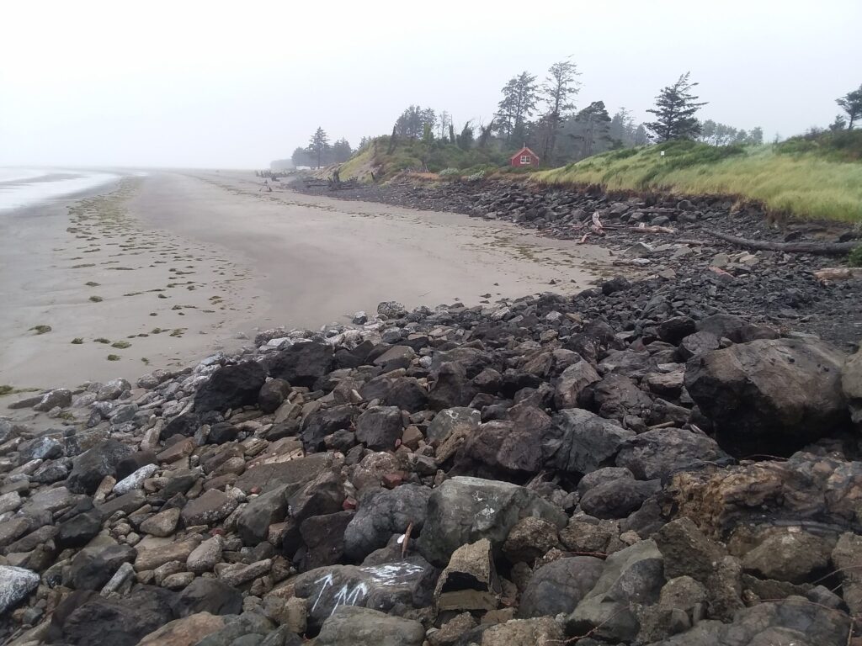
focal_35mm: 27
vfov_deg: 51.4
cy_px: 323
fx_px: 672
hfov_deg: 65.3
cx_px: 431
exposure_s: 1/715
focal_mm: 2.91
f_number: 1.9
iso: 50
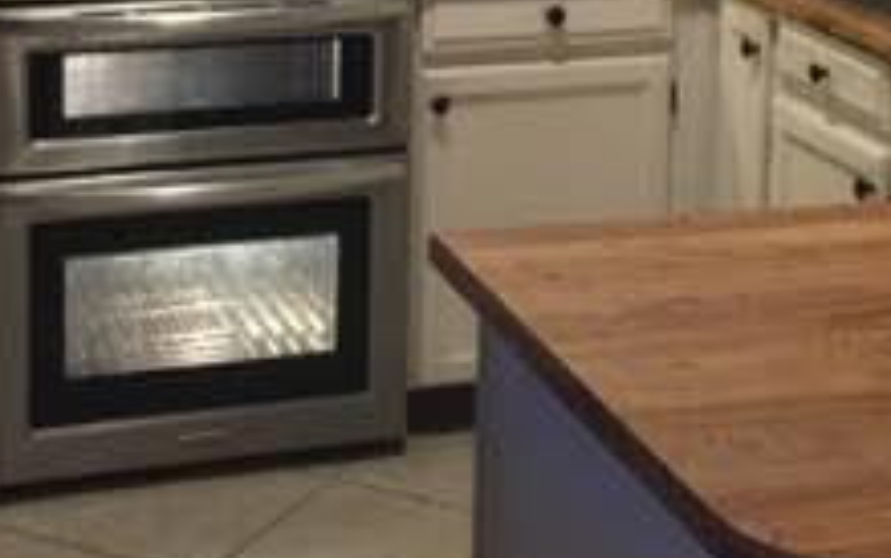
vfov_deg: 14.0
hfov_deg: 23.0
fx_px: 2186
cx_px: 407
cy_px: -163
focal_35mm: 90
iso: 80
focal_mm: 4.15
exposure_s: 1/4
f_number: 2.2
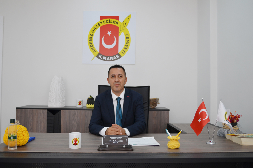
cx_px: 126
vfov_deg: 34.1
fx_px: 274
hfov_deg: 49.6
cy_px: 84
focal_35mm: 39
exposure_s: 1/30
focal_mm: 26
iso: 320
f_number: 4.2
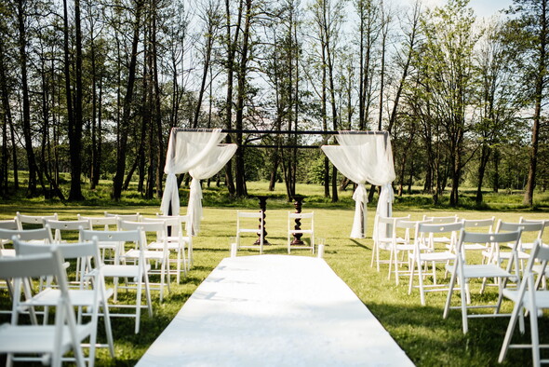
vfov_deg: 37.9
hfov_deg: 54.4
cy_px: 184
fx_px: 534
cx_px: 274
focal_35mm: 35
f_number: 2.2
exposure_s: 1/4000
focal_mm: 35
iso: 160
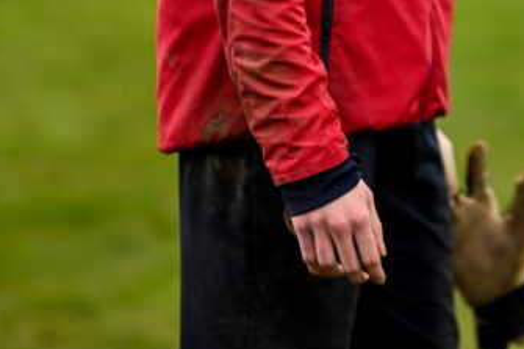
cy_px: -170
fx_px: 3782
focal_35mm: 260
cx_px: 569
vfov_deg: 5.2
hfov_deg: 7.9
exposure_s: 1/8000
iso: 400
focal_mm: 85
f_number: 1.2
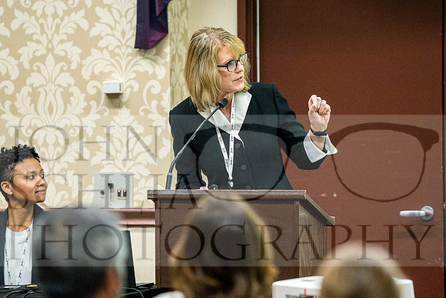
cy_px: 149
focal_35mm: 300
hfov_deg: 6.9
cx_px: 223
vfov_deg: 4.6
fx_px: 3717
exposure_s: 1/200
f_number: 3.5
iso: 3200
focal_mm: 200
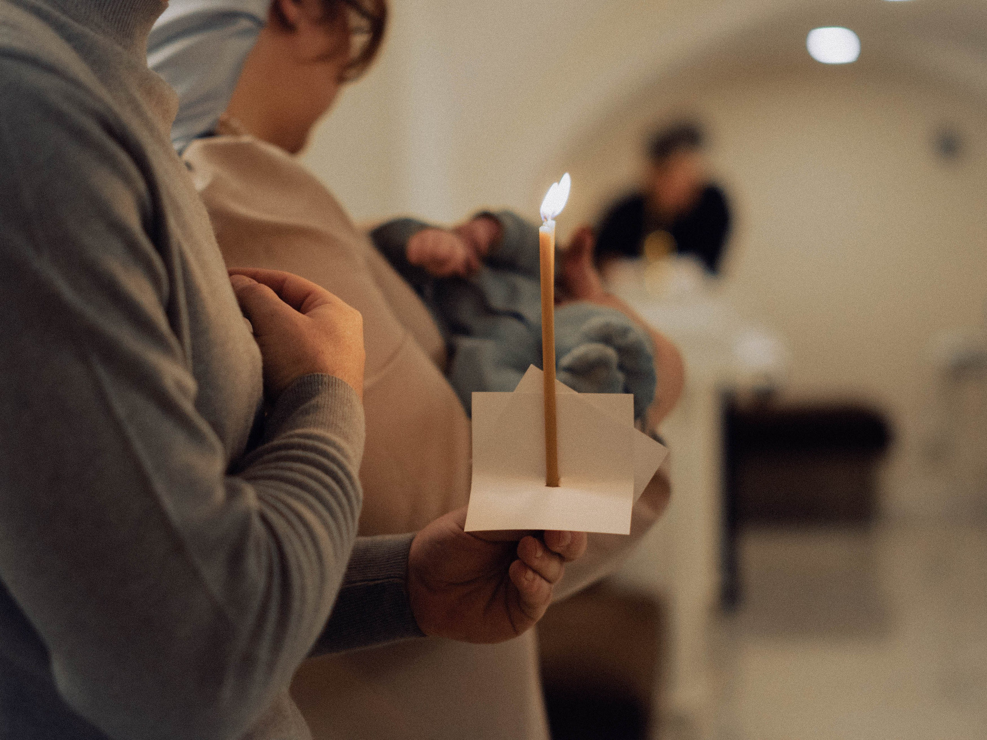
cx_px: 451
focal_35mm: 81
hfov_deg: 24.1
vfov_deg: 18.2
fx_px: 2313
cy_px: 370
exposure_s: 1/250
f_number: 1.8
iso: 800
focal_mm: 50
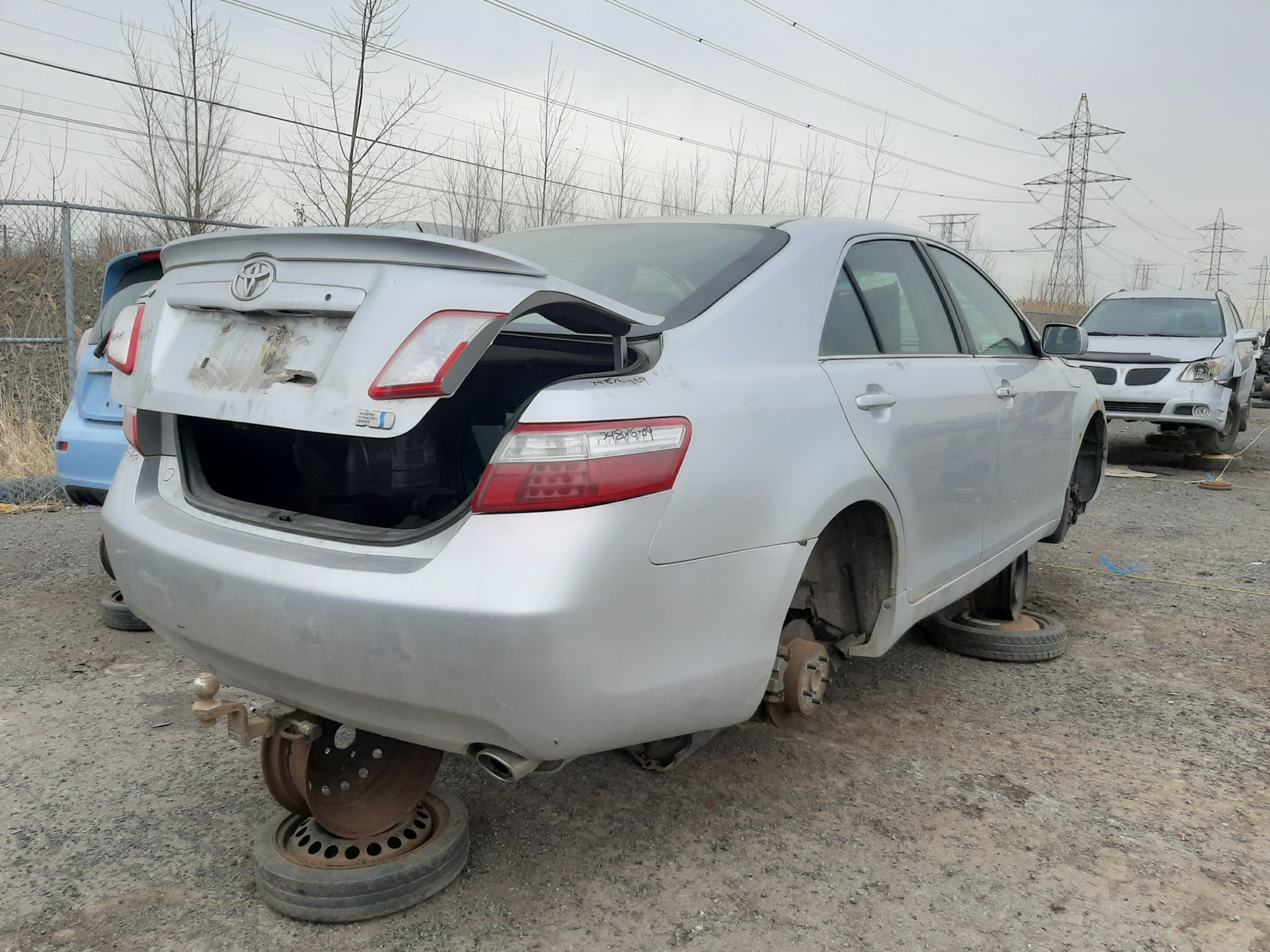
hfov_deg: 67.3
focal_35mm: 26
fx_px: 954
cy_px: 476
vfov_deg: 53.1
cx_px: 635
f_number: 1.7
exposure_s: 1/1155
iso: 40
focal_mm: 3.92
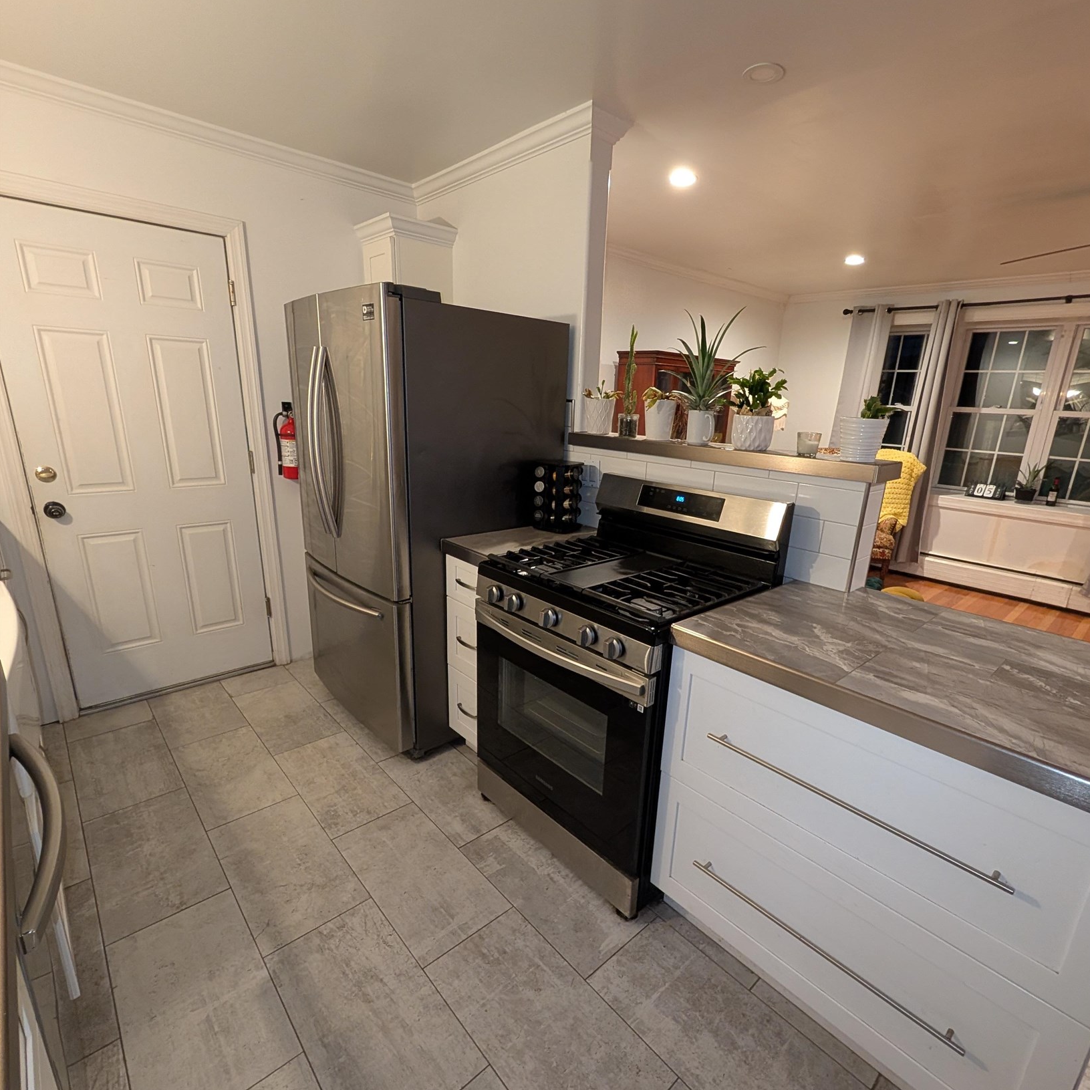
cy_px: 570
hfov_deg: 91.0
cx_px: 577
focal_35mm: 15
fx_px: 534
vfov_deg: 91.1
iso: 373
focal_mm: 2.02
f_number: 1.7
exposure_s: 1/30
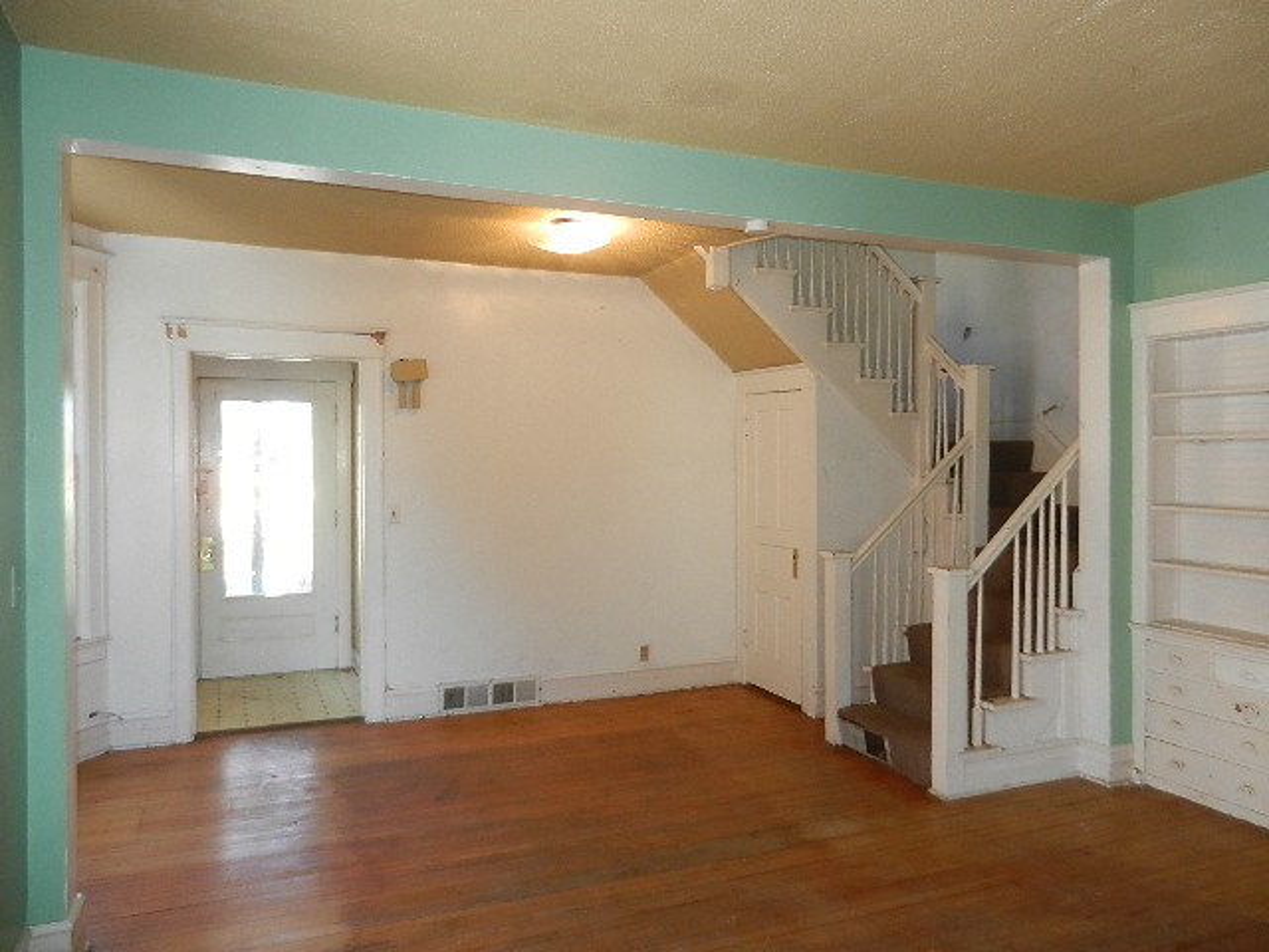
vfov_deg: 54.9
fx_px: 916
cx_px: 634
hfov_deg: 69.4
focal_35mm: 25
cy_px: 476
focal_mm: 4.5
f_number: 3.5
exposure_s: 1/30
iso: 200
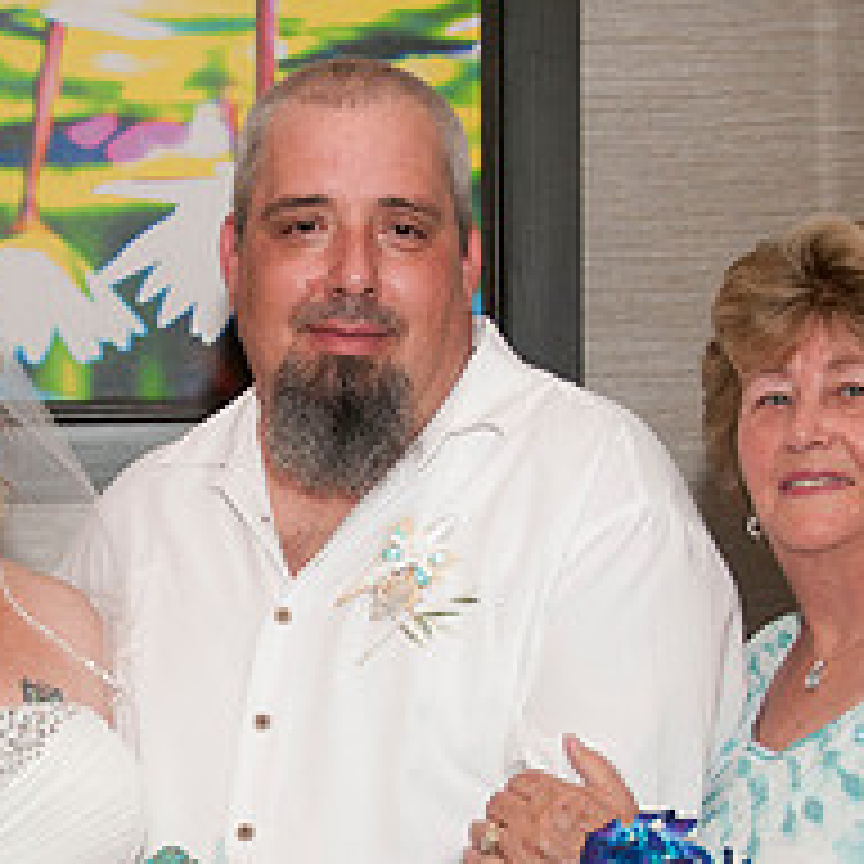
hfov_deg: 13.2
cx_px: 122
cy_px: 664
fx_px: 3699
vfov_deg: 13.3
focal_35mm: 131
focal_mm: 34
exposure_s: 1/60
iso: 400
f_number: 5.6
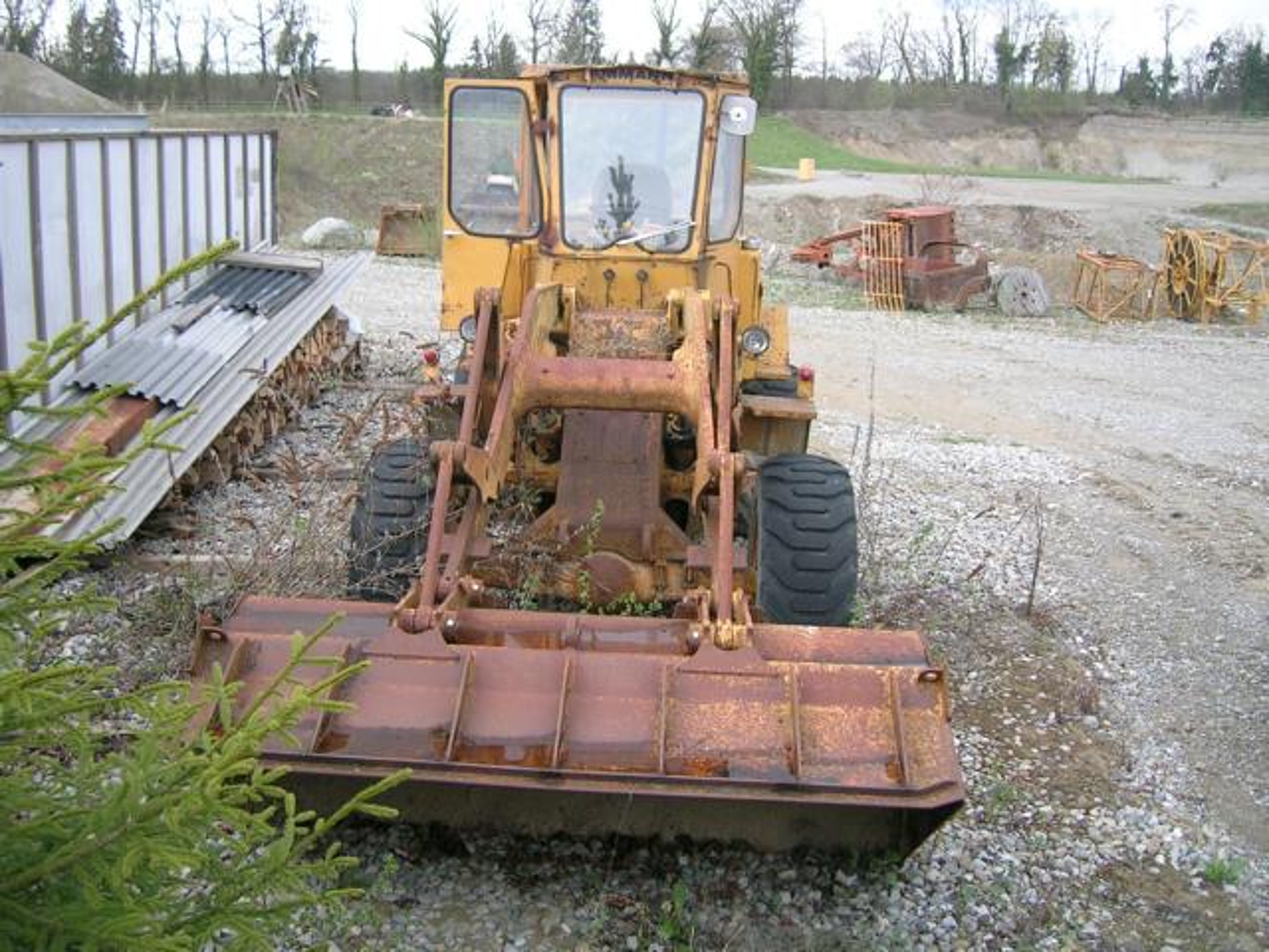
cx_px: 634
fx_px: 1283
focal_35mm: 35
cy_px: 476
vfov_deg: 40.7
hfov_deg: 52.6
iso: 50
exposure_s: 1/129
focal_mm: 5.4
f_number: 2.8
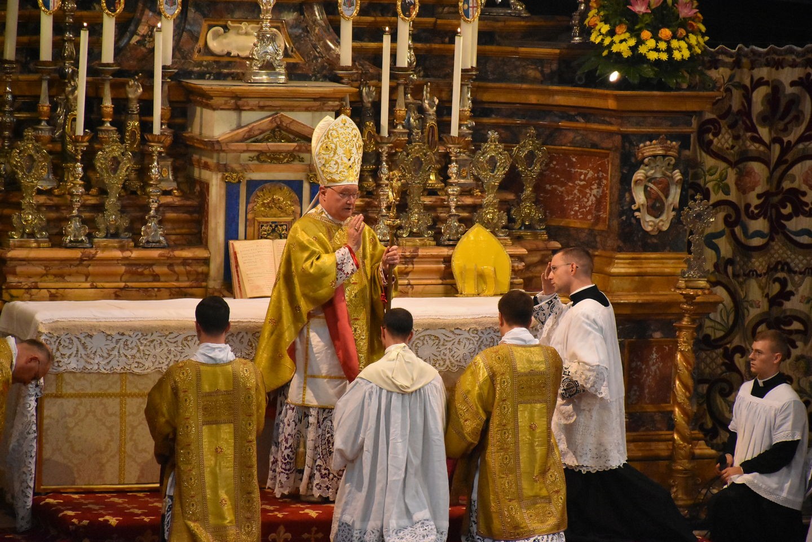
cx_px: 406
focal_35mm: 174
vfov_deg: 7.9
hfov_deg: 11.8
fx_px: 3926
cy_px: 271
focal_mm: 116
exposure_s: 1/200
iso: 6400
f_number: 5.6
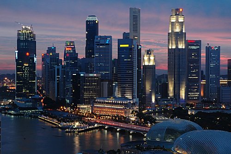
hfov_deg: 30.5
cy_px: 77
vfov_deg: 20.6
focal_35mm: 66
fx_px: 423
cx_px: 116
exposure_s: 10
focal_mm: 44
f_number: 22
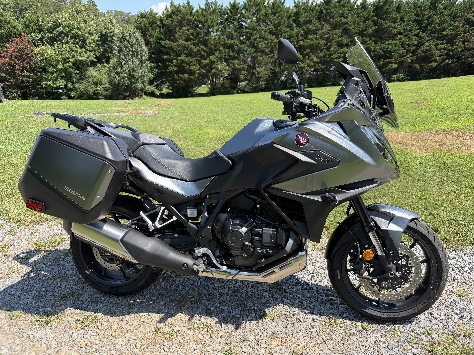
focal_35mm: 24
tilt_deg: -19.1
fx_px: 329
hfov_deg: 71.6
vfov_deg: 56.8
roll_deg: +1.6
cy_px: 178
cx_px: 237
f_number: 1.78
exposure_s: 1/2445
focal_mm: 6.76
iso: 100
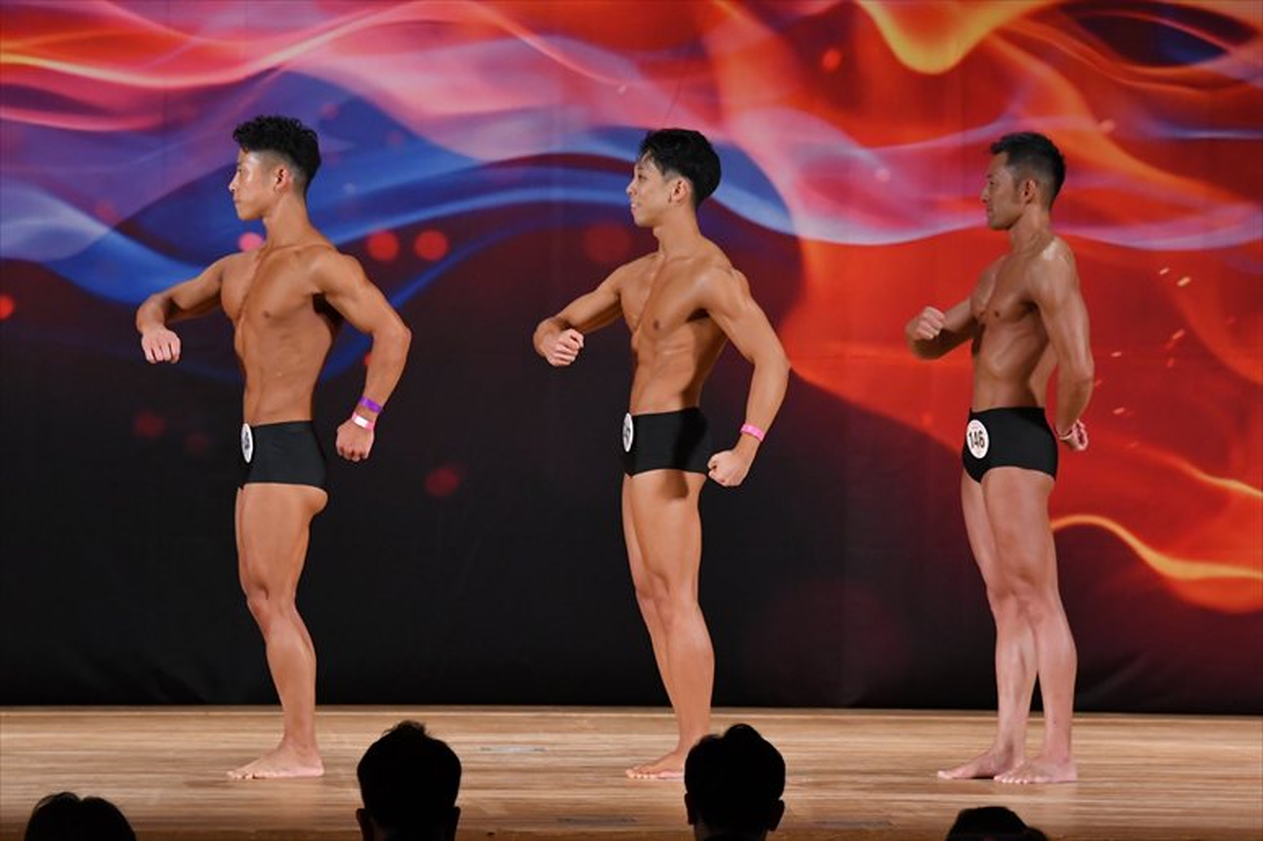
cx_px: 632
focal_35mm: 217
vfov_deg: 6.3
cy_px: 420
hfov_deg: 9.5
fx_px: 7609
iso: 3200
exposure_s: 1/400
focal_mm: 145
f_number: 5.6
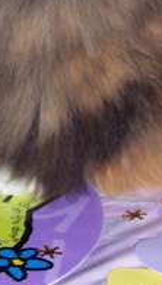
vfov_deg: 11.7
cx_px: -121
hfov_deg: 6.6
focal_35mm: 181
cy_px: -31
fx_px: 1375
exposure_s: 1/30
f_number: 3.4
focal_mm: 10.7
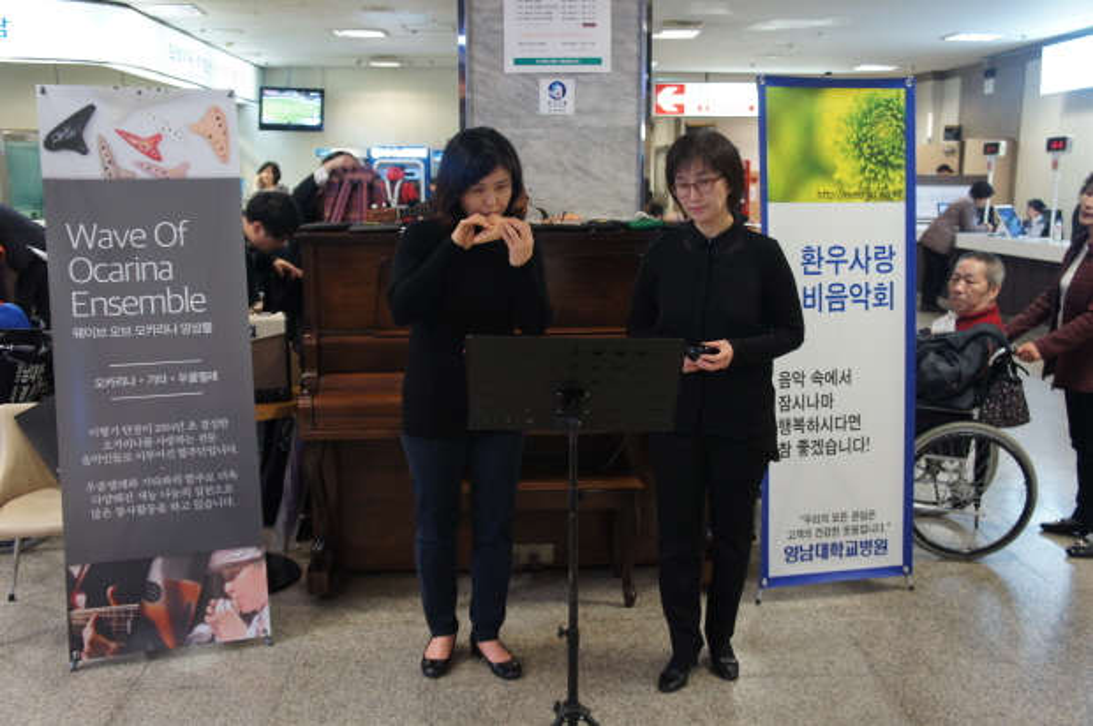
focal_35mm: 34
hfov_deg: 55.2
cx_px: 546
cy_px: 363
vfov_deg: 38.3
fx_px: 1046
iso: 400
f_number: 4
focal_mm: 23
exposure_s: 1/20
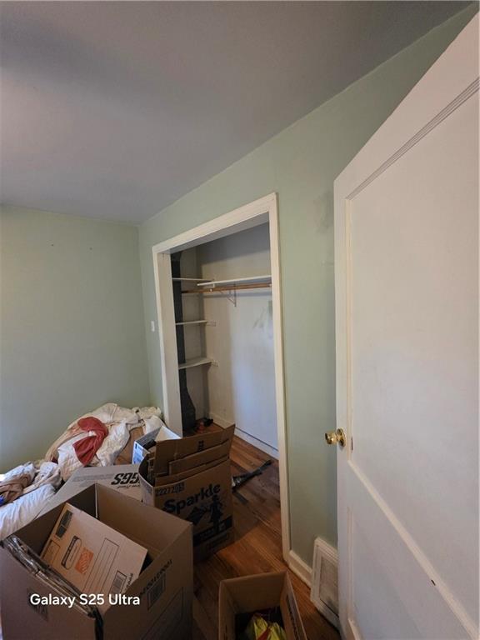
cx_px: 240
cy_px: 320
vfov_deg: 106.2
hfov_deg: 89.9
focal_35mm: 13
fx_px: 240
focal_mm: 2.2
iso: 1000
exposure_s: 1/60
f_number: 1.9
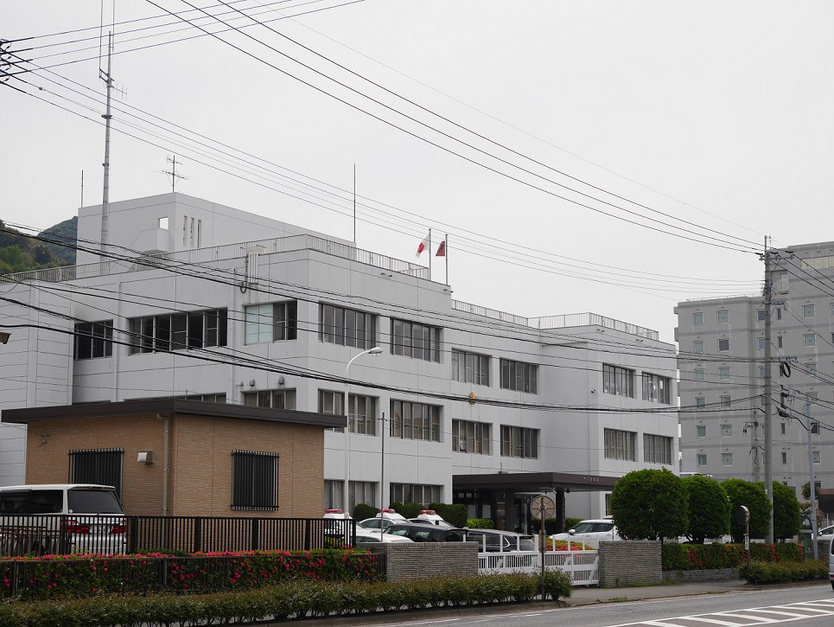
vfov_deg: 23.0
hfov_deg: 30.2
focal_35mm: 64
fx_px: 1543
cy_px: 314
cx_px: 417
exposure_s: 1/400
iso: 200
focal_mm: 32
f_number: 9
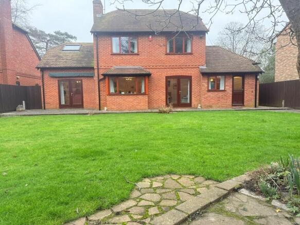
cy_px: 112
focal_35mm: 24
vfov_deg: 56.8
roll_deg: +0.5
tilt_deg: -4.4
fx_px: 208
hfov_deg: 71.6
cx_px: 150
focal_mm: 6.76
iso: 125
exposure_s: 1/233
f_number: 1.78
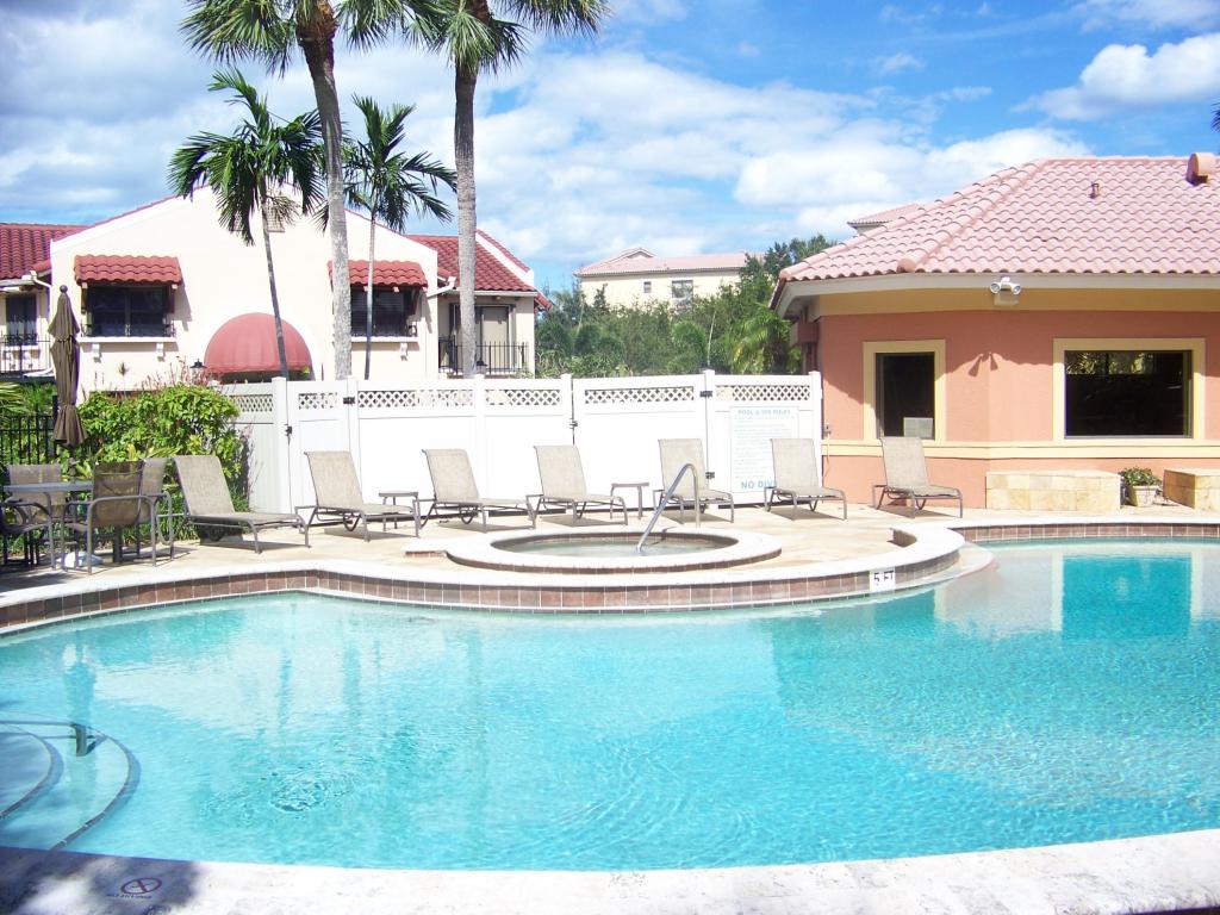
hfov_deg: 51.4
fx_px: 1269
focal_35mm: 36
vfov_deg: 39.7
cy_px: 458
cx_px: 610
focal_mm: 5.85
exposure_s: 1/1000
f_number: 2.8
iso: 64
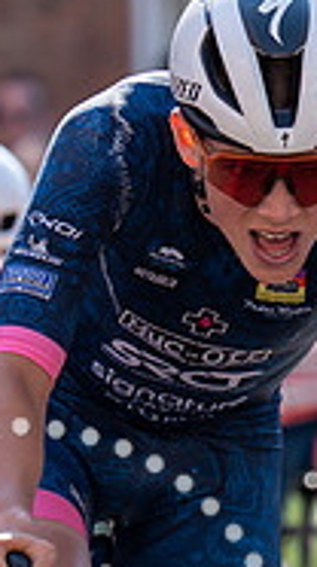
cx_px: 363
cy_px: 448
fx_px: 12985
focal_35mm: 865
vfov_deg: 2.5
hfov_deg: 1.4
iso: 160
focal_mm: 157
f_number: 3.5
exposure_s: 1/1000
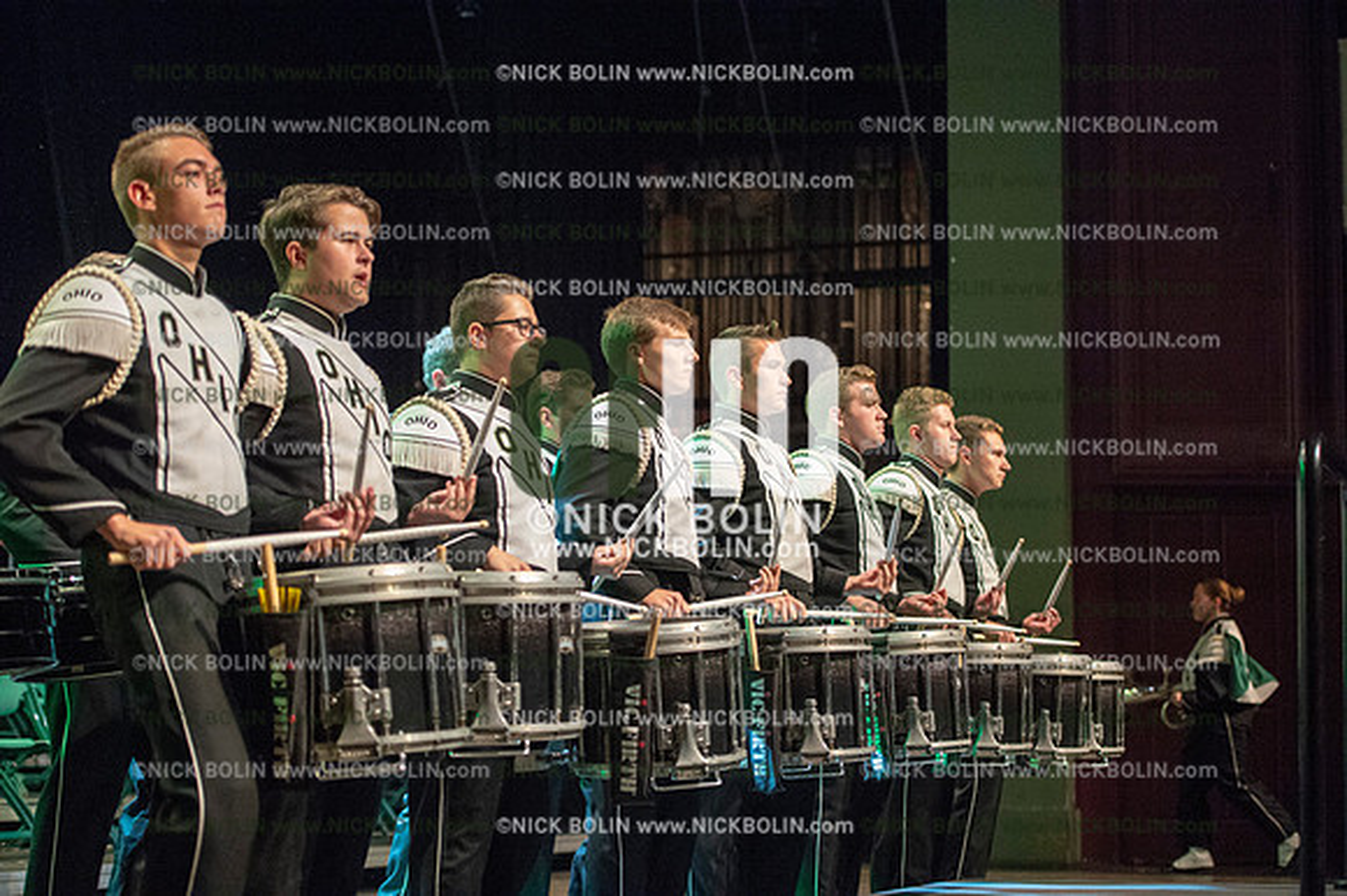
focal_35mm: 70
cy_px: 448
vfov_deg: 19.4
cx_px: 674
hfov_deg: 28.9
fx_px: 2618
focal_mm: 70
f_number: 2.8
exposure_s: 1/800
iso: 8000
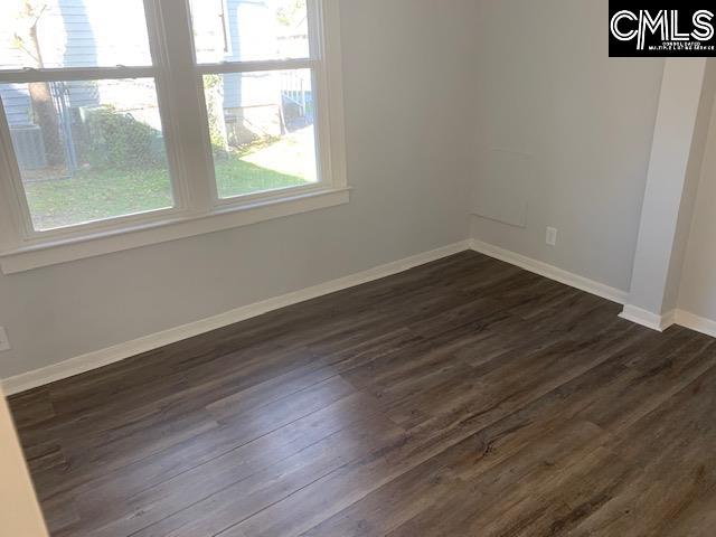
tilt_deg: -20.2
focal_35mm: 26
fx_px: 538
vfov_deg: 53.1
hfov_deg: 67.3
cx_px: 358
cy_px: 268
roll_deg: +2.2
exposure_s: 1/60
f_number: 1.8
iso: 125
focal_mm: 4.25
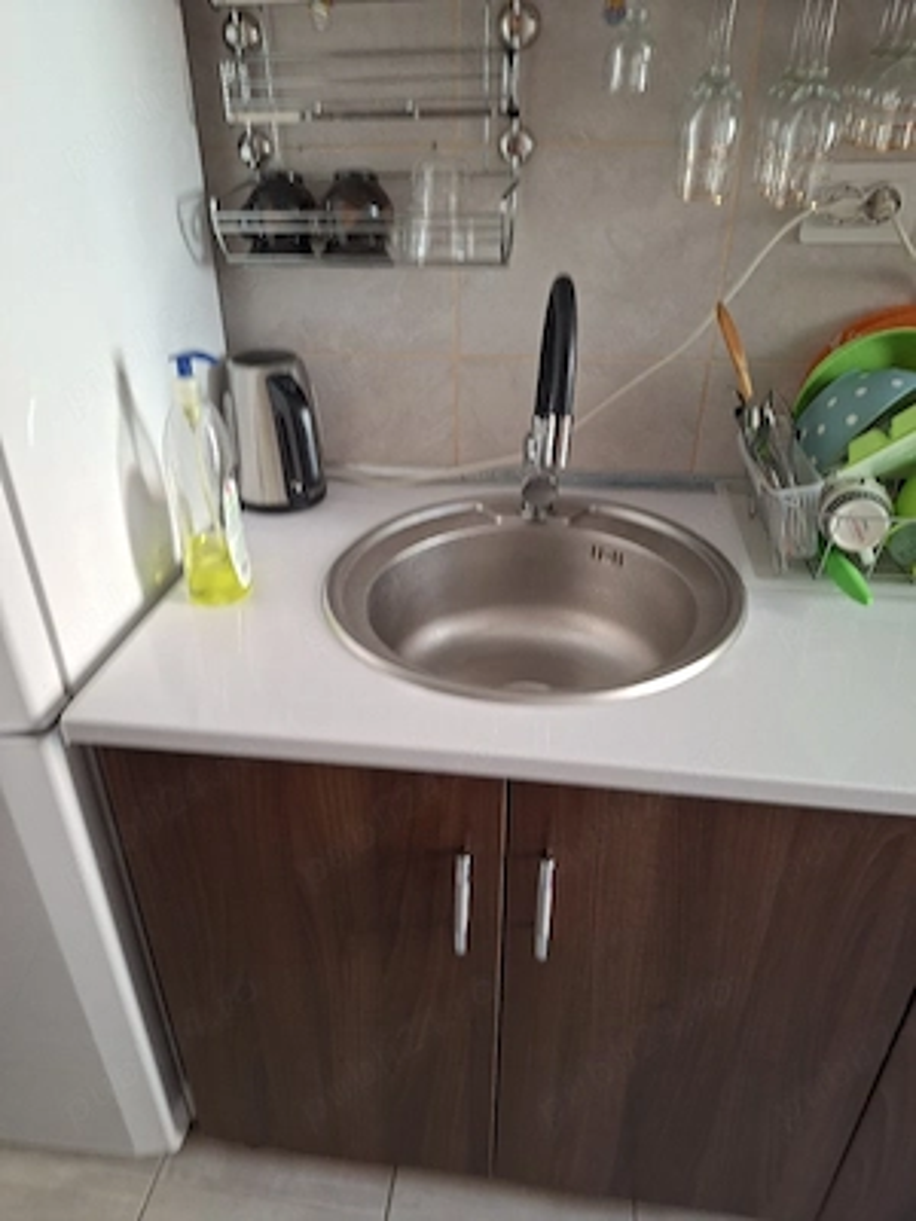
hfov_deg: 58.9
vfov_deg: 73.9
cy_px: 610
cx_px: 458
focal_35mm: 23
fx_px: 811
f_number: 1.8
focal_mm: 5.54
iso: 200
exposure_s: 1/50
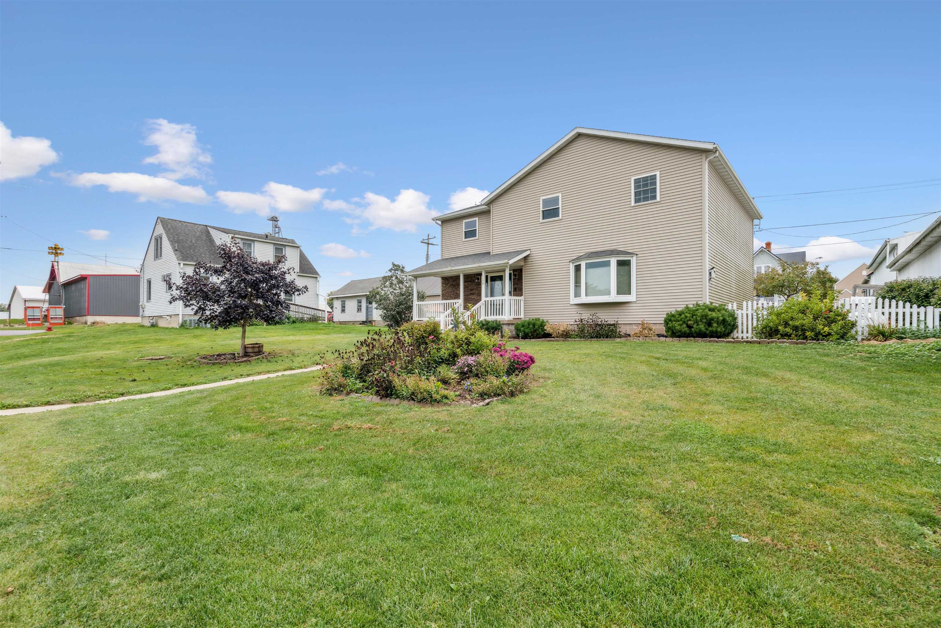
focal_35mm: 16
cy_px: 314
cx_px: 470
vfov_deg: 73.7
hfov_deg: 96.7
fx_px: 418
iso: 250
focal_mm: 16
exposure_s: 1/200
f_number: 10
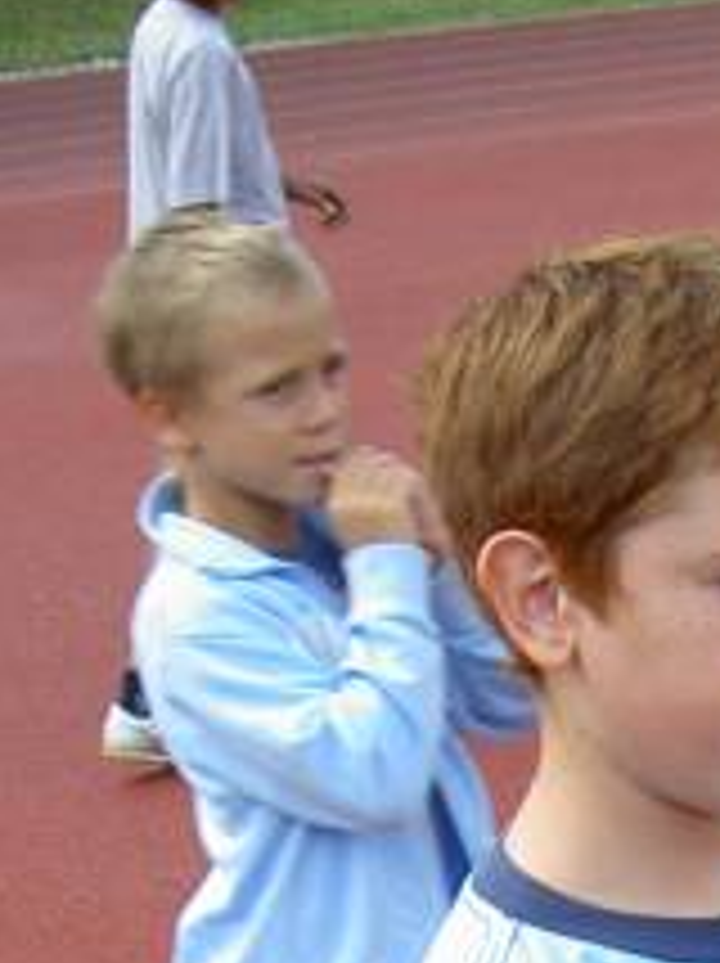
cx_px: 1053
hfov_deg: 9.9
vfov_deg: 12.6
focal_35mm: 146
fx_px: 4057
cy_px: 1593
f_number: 4.7
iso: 100
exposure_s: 1/125
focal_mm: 8
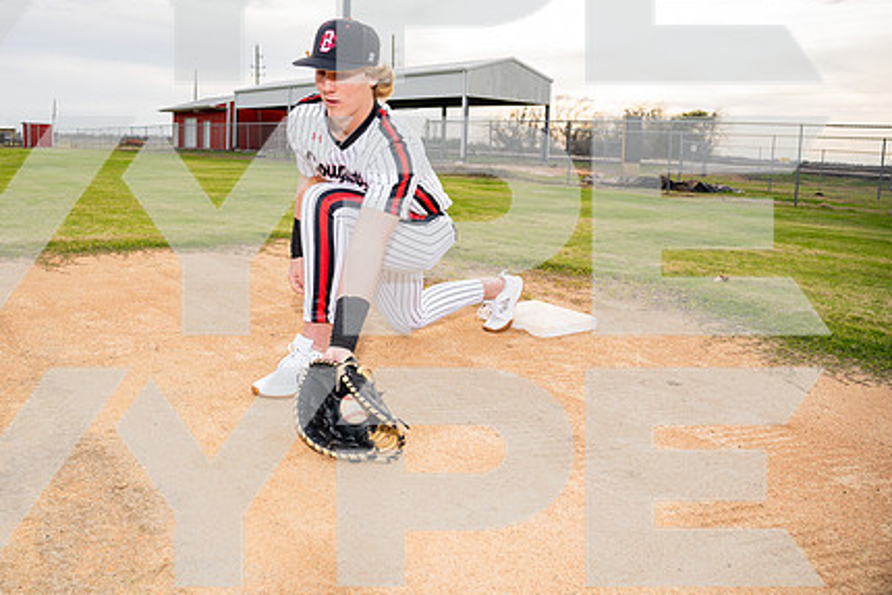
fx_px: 669
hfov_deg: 65.7
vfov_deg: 47.6
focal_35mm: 27
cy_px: 227
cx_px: 303
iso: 100
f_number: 4
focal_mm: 20
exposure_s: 1/250
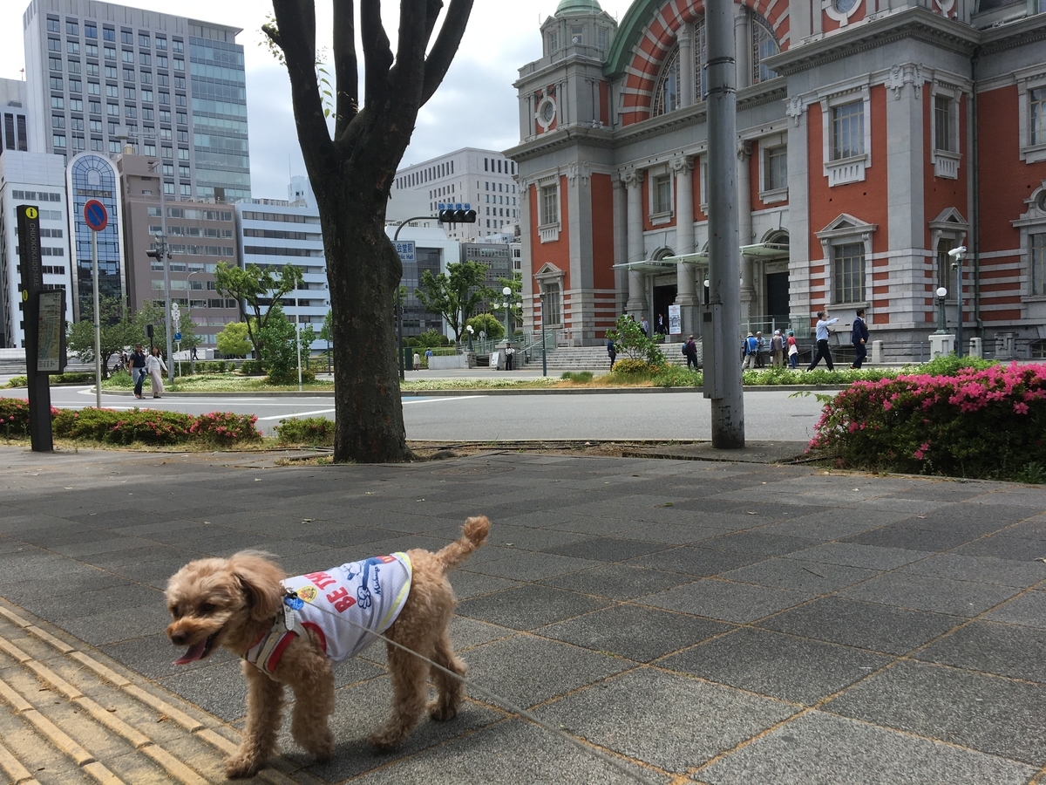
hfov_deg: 61.7
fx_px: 876
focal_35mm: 29
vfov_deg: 48.2
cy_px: 392
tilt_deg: -1.8
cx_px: 523
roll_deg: +0.2
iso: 25
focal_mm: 4.15
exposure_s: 1/1012
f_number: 2.2
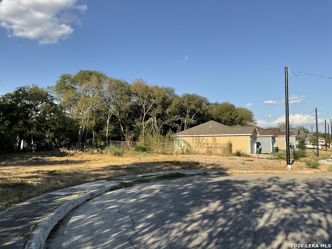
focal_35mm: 29
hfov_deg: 61.7
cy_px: 124
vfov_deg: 48.2
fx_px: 278
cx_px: 166
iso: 16
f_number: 1.8
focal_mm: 3
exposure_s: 1/1626
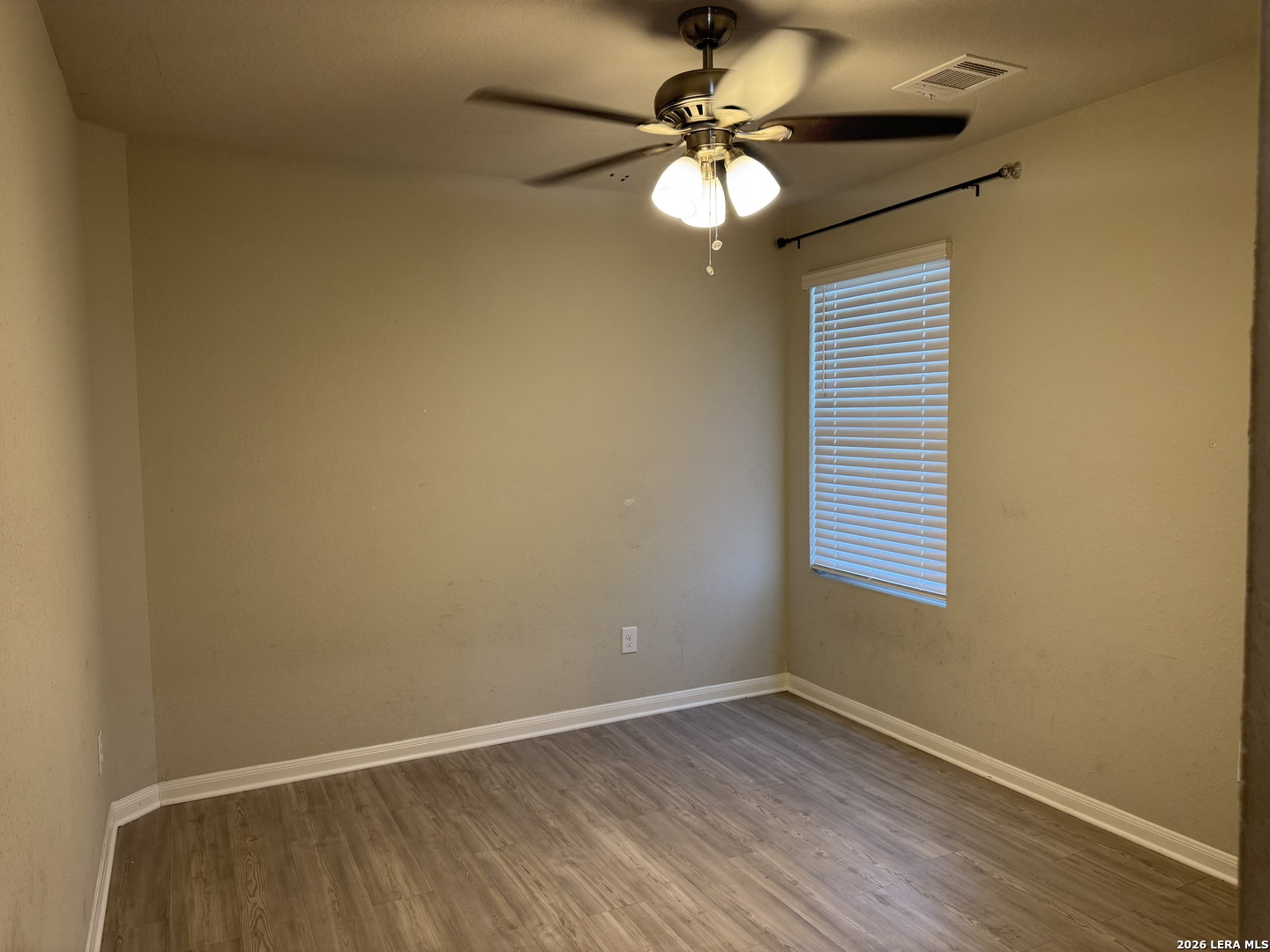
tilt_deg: -5.3
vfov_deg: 56.8
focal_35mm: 24
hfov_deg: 71.6
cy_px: 476
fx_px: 881
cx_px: 635
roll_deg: +0.9
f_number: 1.78
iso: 160
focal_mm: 6.76
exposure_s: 1/60
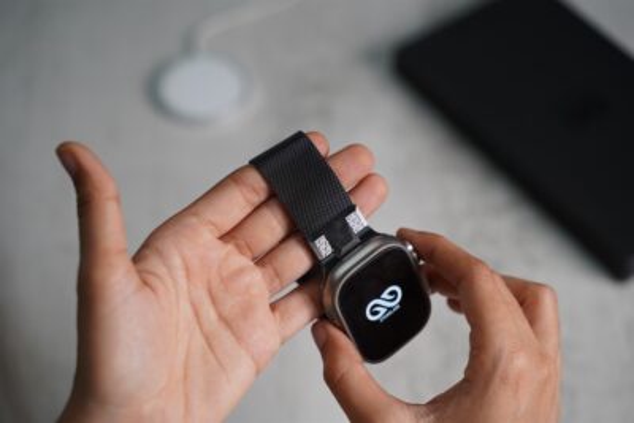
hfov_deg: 27.0
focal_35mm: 75
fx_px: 1321
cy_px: 212
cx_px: 317
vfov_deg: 18.2
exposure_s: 1/160
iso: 1000
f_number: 4
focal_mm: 75
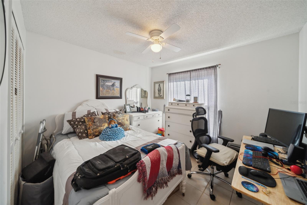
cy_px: 102
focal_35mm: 12
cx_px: 154
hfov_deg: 112.6
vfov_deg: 90.0
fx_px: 102
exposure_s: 1/40
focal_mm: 12
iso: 320
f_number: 8
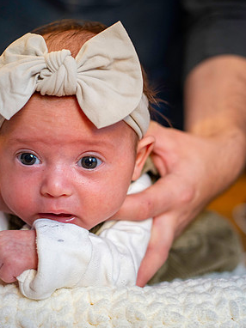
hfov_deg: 20.1
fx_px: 692
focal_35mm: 73
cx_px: 87
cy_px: 164
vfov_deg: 26.7
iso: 1000
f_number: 3.2
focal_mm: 50
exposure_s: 1/60
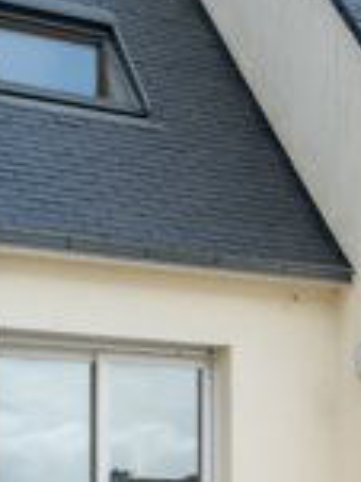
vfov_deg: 18.5
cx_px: 575
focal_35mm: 102
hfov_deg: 13.5
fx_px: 1420
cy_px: 547
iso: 250
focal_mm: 20
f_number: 9
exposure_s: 1/60
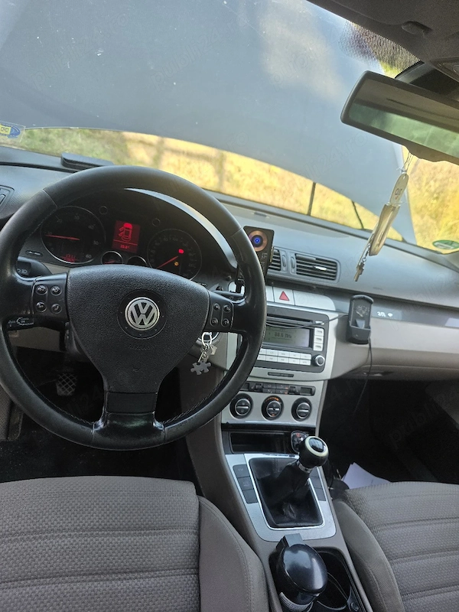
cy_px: 306
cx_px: 230
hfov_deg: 58.9
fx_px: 407
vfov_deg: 73.9
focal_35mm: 23
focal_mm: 6.3
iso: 64
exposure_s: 1/182
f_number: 1.7
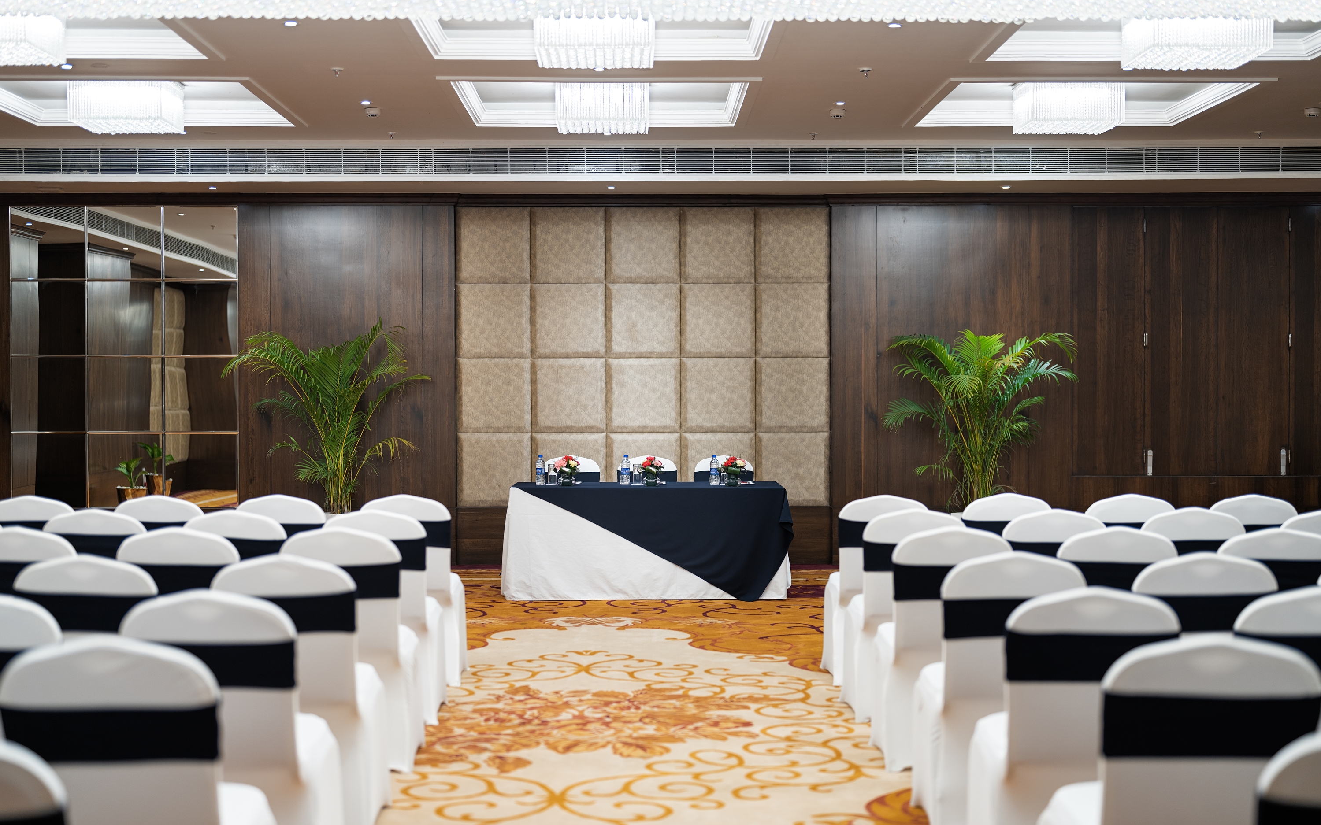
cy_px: 431
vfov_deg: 25.3
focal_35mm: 51
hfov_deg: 39.6
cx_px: 660
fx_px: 1836
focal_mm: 50
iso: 100
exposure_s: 1/80
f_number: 1.2
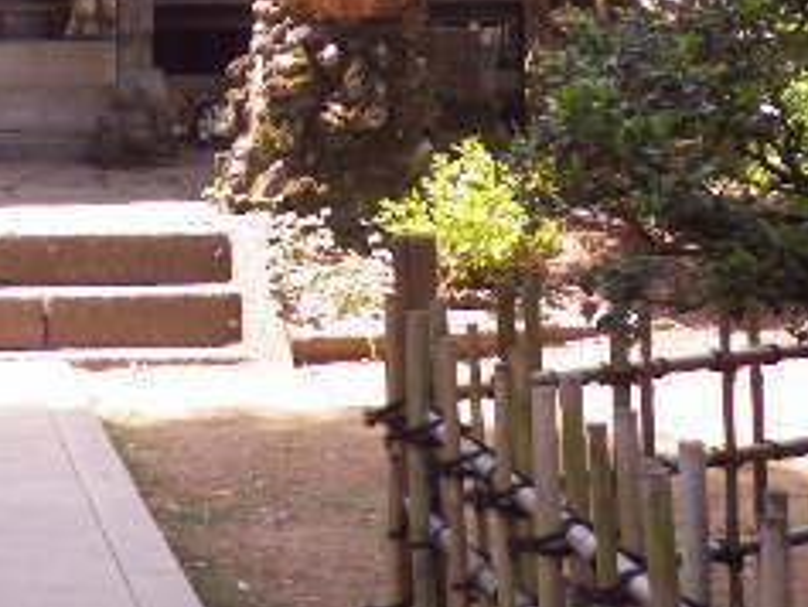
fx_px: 2966
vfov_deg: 11.4
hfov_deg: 15.1
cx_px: -89
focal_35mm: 127
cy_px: -184
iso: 125
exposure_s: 1/100
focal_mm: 8.4
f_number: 4.2
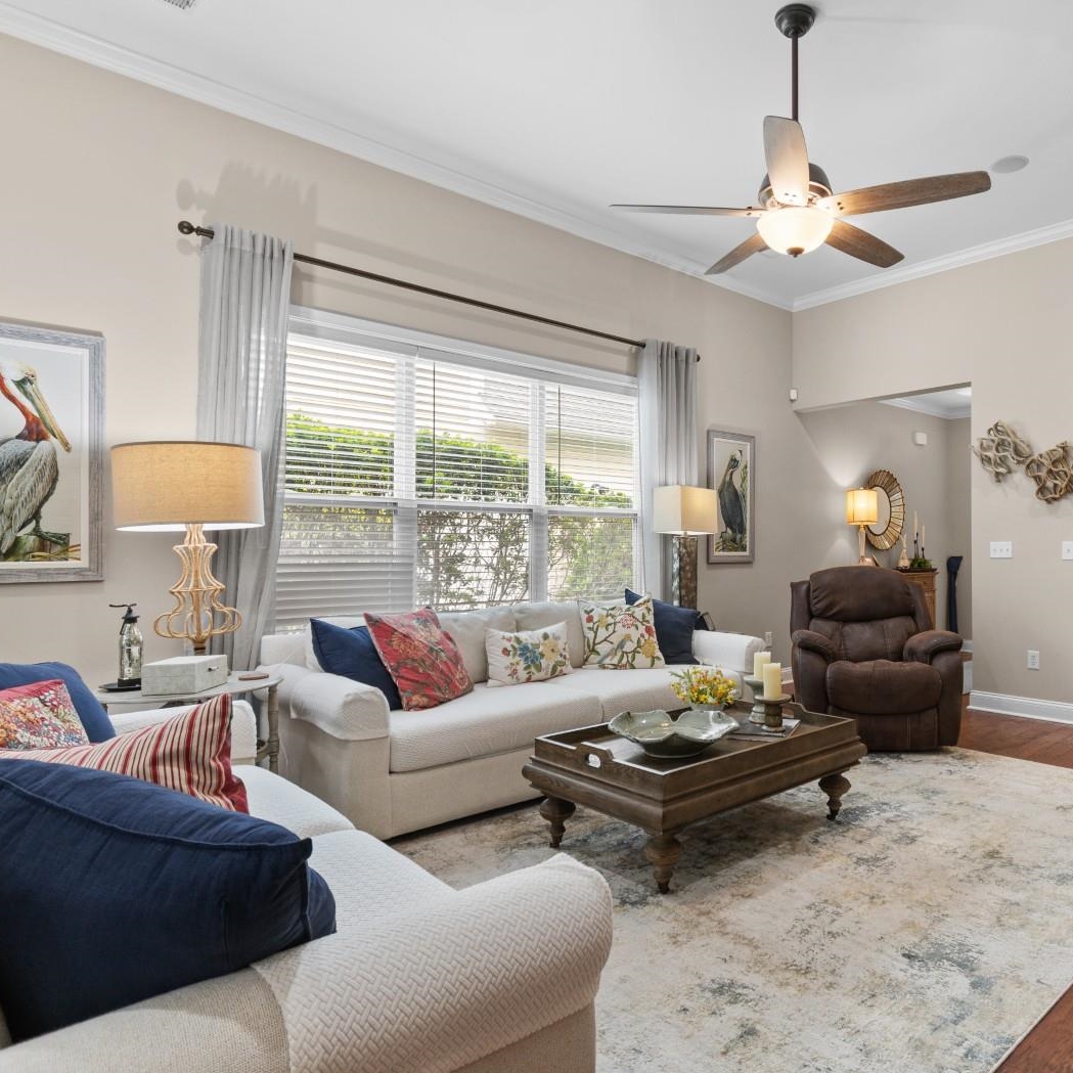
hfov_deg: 70.3
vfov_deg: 72.1
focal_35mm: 21
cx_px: 706
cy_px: 537
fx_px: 736
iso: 100
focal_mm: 11
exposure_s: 1/10
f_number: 4.8
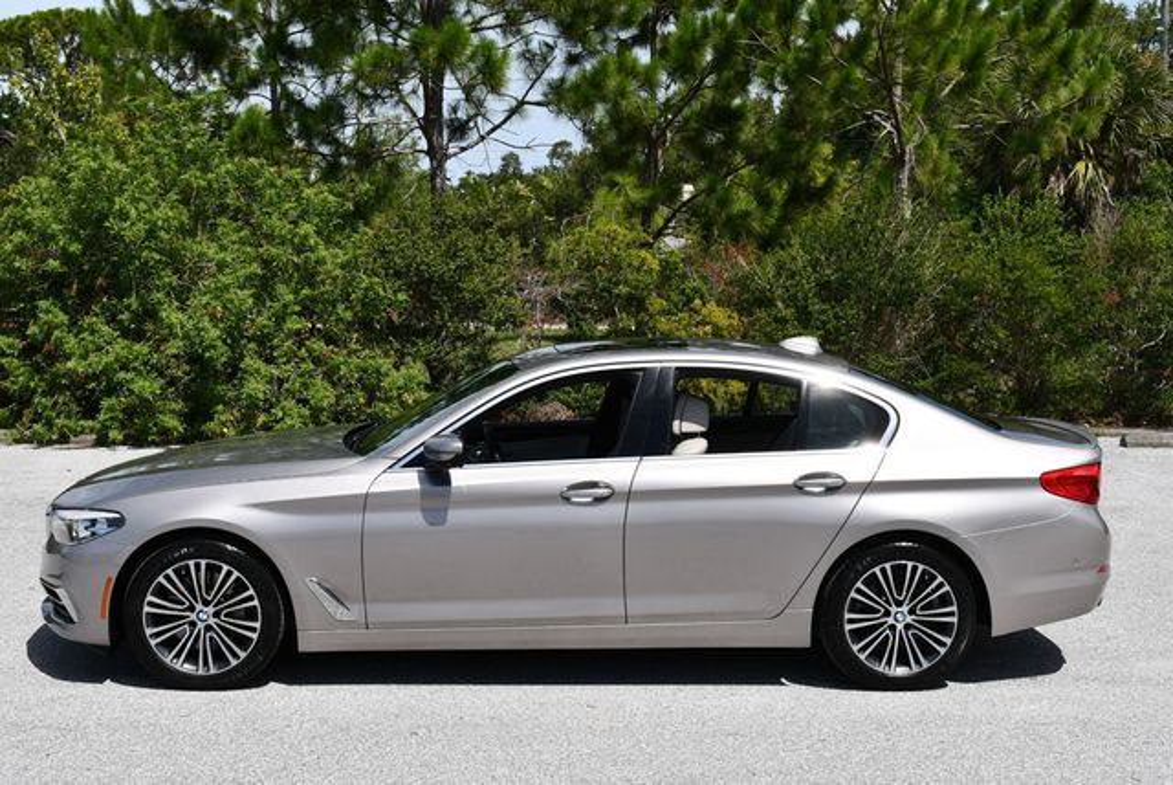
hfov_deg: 41.1
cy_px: 392
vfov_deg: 28.1
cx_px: 586
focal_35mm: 48
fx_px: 1565
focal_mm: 24
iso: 100
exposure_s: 1/320
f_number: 9
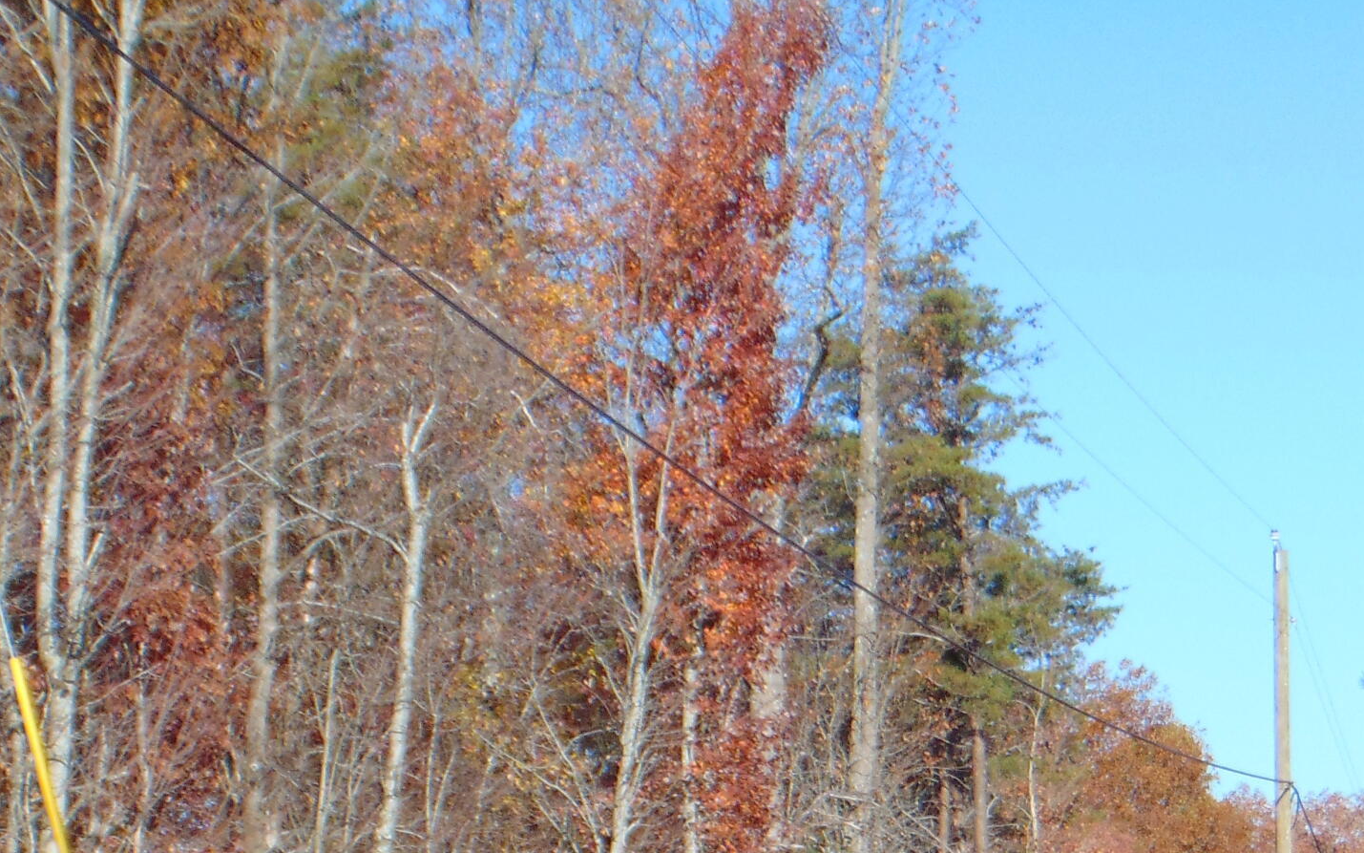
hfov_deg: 13.2
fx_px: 5873
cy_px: 1072
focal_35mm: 158
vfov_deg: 8.2
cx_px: 912
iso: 80
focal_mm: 12.8
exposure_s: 1/500
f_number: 3.7
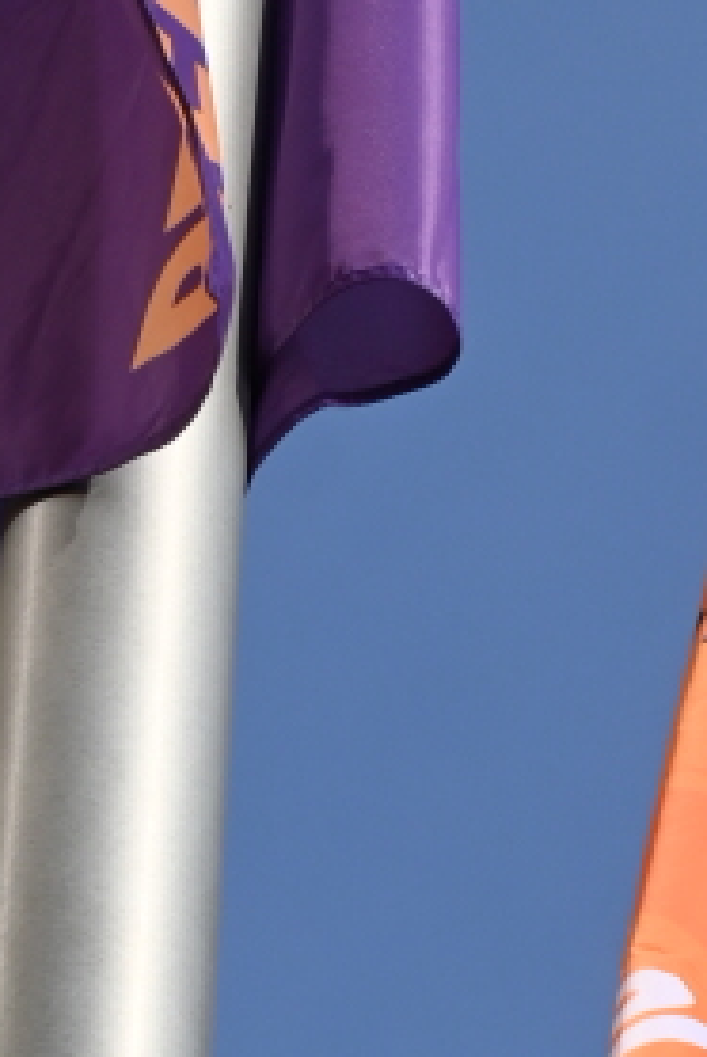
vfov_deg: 4.6
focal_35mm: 445
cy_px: 2015
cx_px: 1349
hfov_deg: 3.1
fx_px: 13066
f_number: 7.1
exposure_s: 1/400
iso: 100
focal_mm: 55
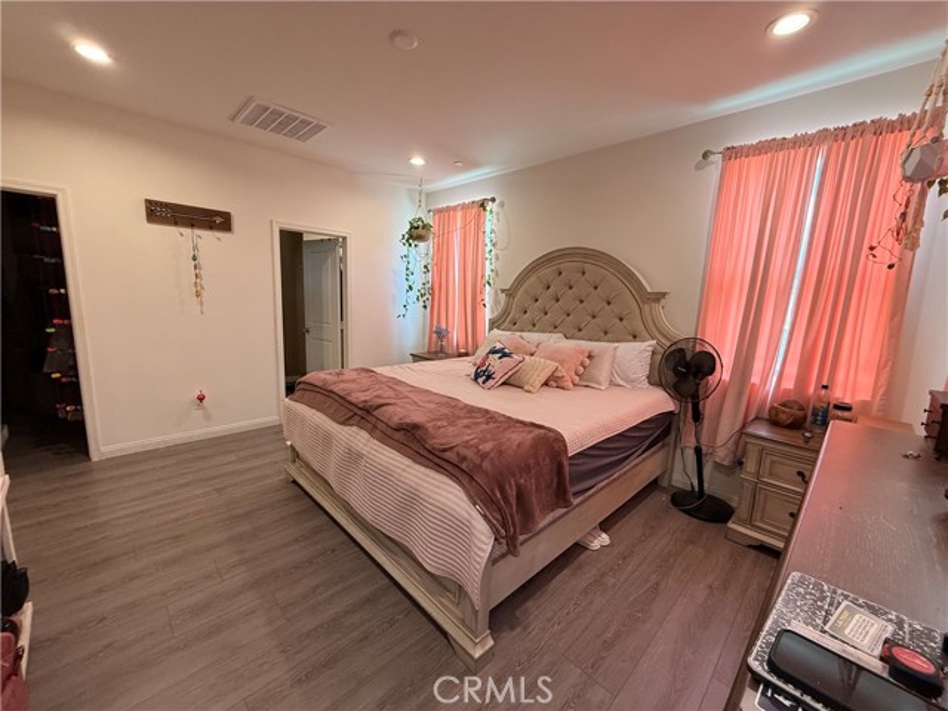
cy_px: 356
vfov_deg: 85.7
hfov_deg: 102.1
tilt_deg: -8.4
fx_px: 383
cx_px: 474
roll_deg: -2.1
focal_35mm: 14
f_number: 2.2
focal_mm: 2.22
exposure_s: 1/120
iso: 250
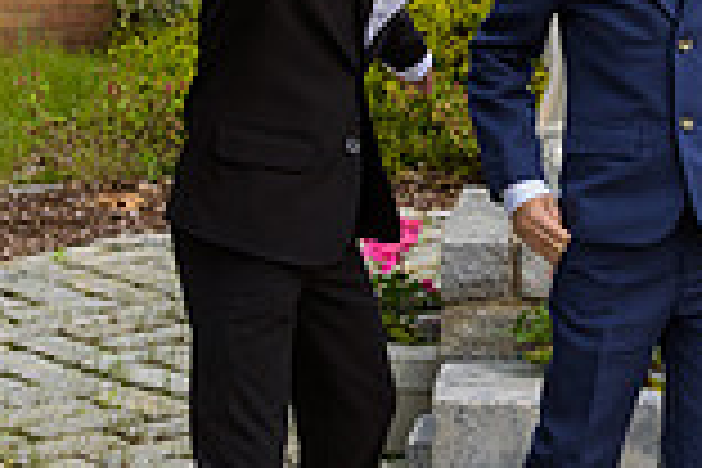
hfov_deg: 13.1
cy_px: -25
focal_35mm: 156
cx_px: 634
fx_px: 3042
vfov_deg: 8.7
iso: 250
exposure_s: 1/640
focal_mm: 42
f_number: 4
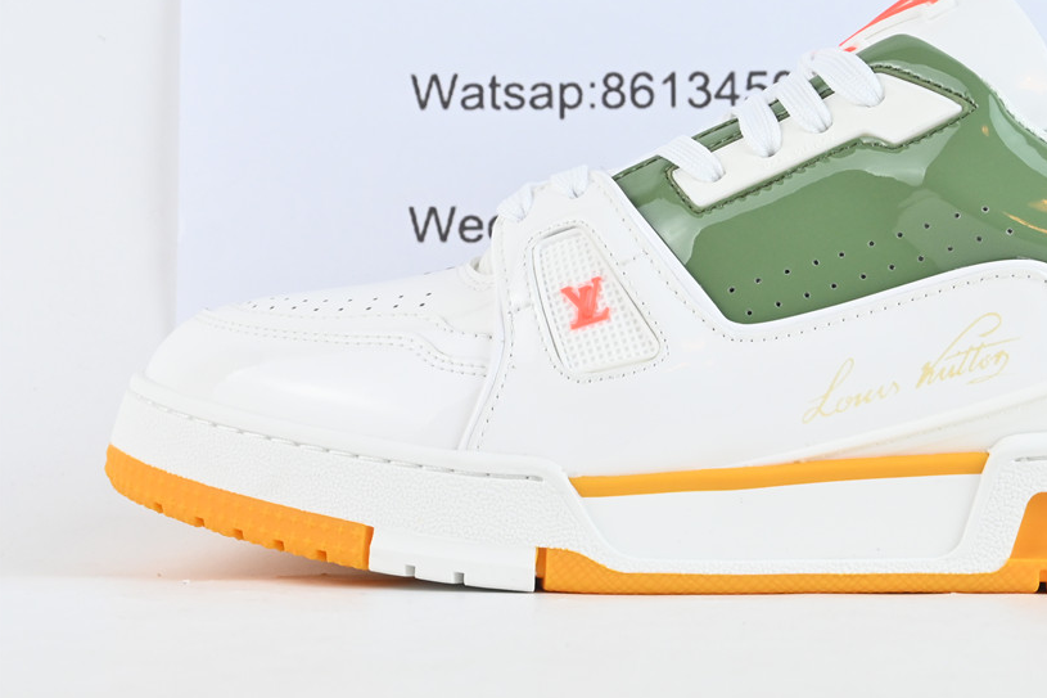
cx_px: 763
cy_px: 270
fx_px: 3082
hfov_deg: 19.2
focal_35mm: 106
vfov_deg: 12.9
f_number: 10
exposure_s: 1/60
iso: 1000
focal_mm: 48
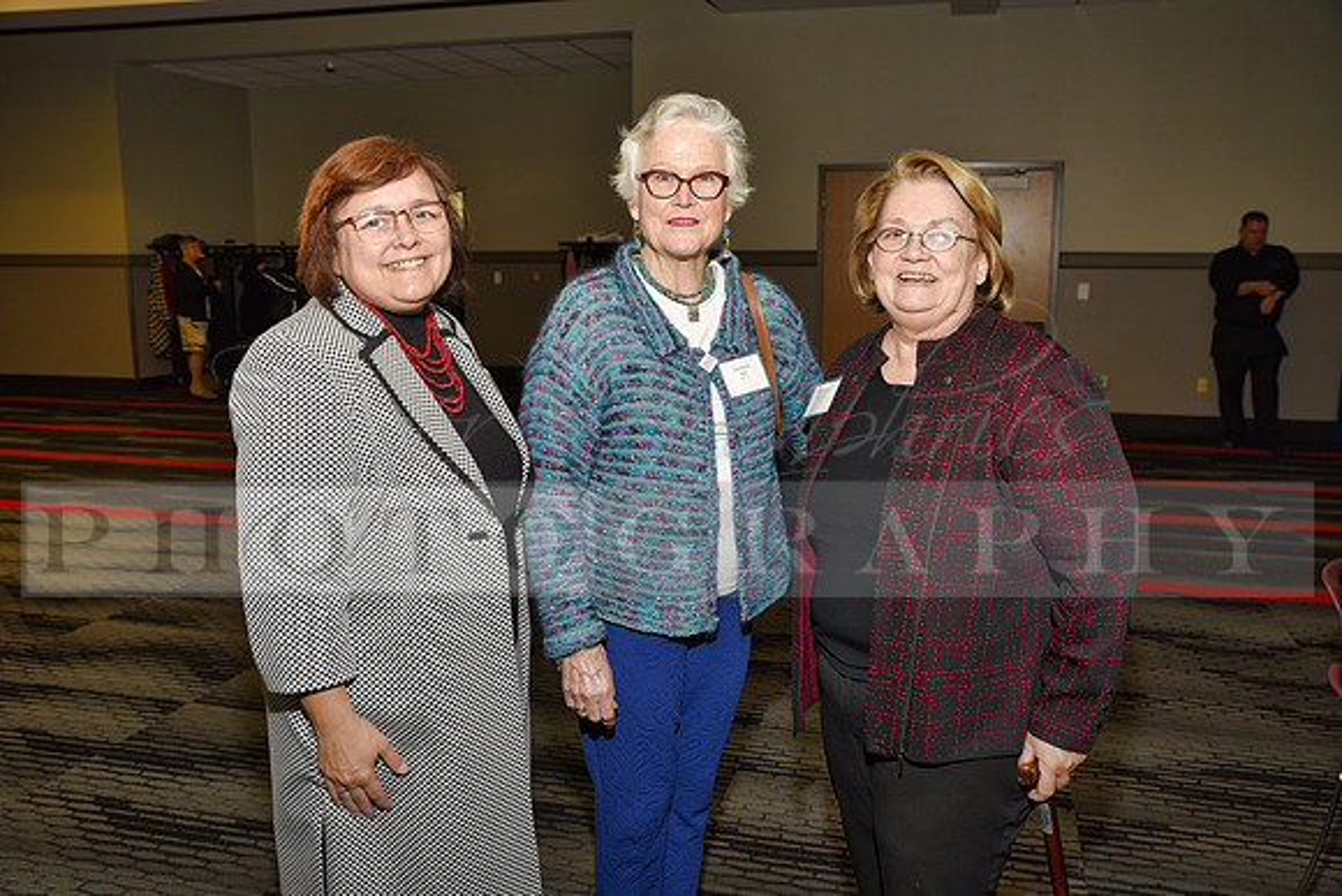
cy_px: 448
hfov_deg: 60.3
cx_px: 671
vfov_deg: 42.3
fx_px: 1156
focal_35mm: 31
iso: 200
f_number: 5
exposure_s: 1/60
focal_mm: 31
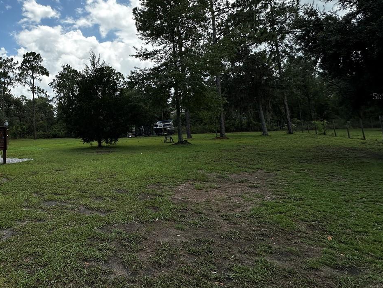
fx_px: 266
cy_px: 96
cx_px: 83
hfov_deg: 65.8
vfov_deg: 55.6
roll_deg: +2.1
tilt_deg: +8.0
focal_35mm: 24
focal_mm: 2.22
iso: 50
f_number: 2.2
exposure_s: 1/1855
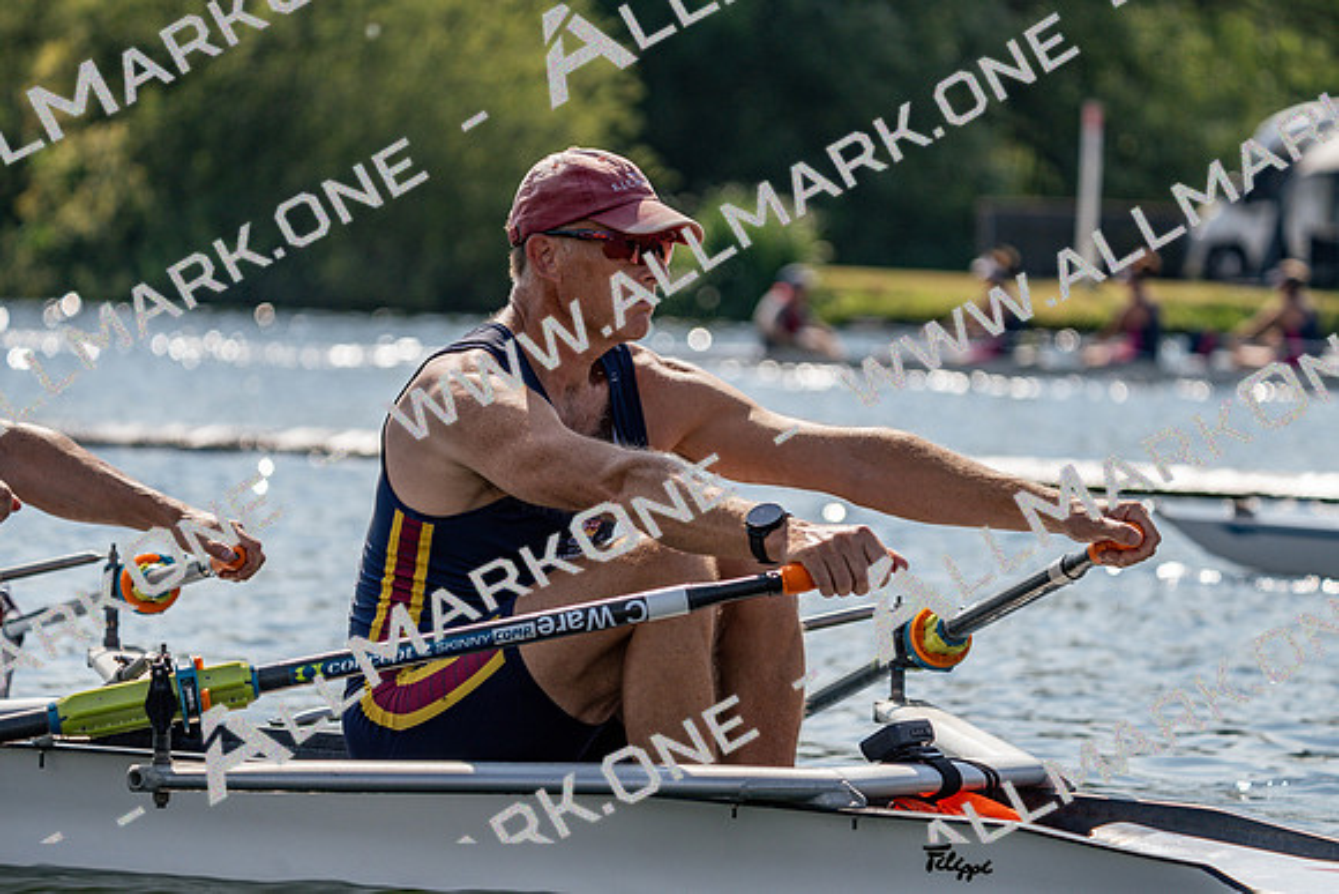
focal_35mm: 200
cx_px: 670
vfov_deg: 6.9
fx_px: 7440
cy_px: 447
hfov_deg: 10.3
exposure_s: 1/1600
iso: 160
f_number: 5.6
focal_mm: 200
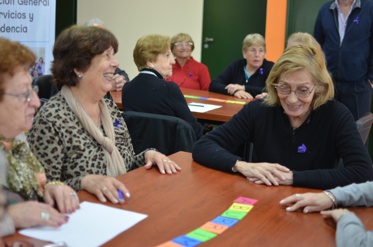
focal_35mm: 52
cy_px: 124
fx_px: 543
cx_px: 186
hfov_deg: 37.9
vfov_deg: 25.6
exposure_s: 1/100
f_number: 1.8
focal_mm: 35
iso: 400
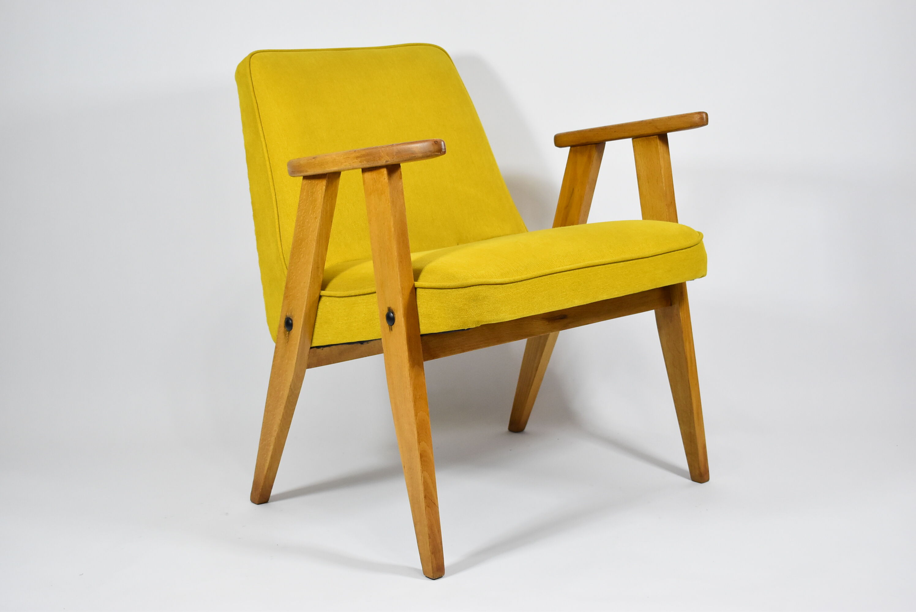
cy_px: 306
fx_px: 1451
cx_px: 458
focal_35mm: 57
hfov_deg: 35.0
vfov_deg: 23.8
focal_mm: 38
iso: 1400
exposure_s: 1/125
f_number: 4.8
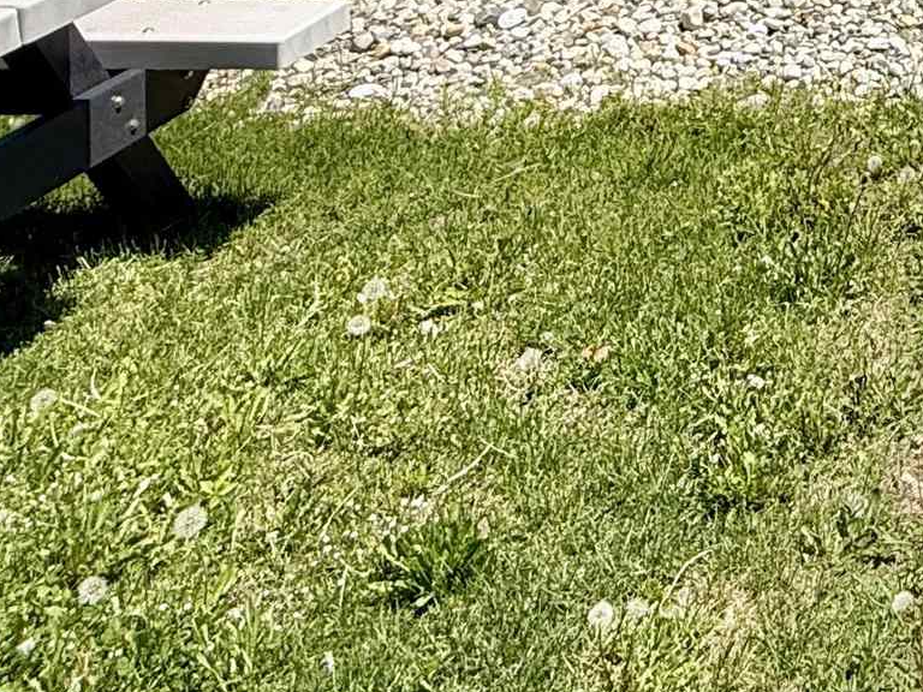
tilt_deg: -1.9
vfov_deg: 20.2
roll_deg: +0.9
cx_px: 1275
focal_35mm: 56
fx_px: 1493
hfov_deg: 27.2
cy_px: -487
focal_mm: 2.22
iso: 50
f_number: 2.2
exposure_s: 1/985
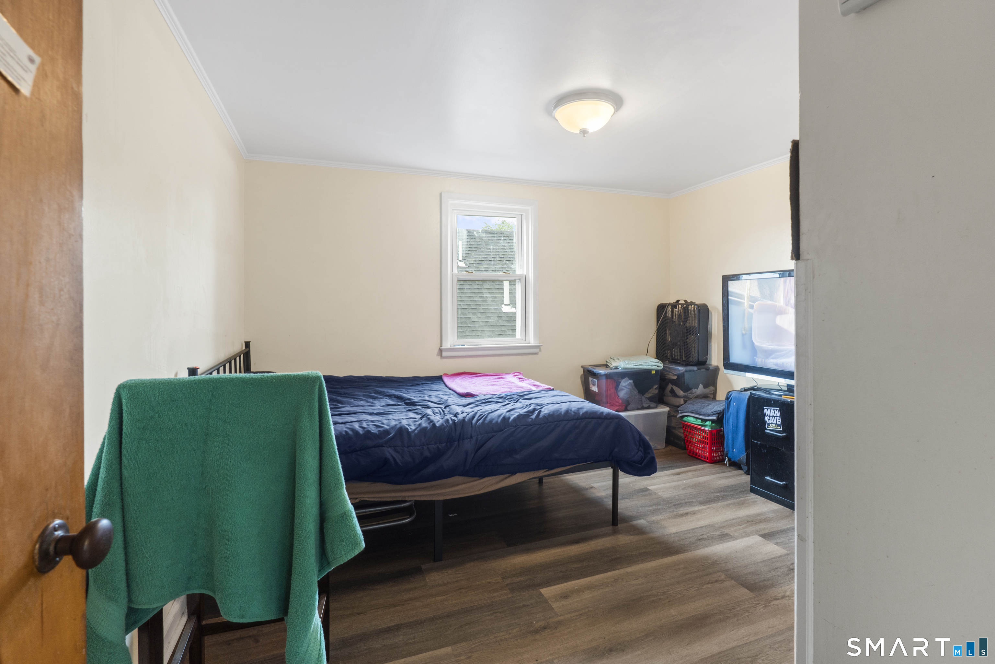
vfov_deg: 72.1
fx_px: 456
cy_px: 332
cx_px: 498
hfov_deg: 95.0
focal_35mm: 16
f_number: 5
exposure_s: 1
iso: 100
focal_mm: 11
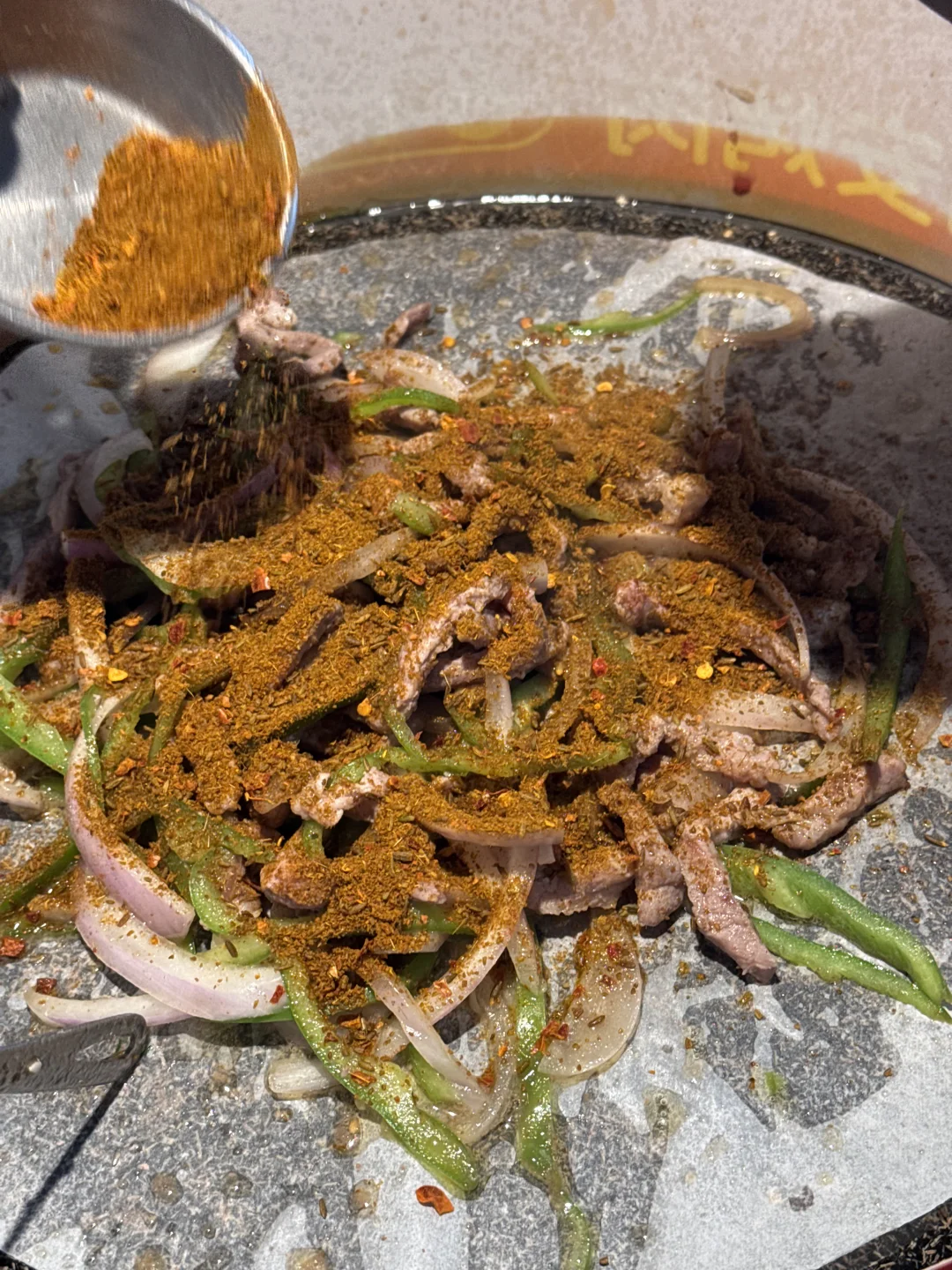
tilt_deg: -47.3
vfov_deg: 39.7
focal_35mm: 48
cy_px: 635
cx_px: 476
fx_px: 1760
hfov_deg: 30.3
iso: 100
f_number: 1.78
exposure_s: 1/59
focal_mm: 6.76
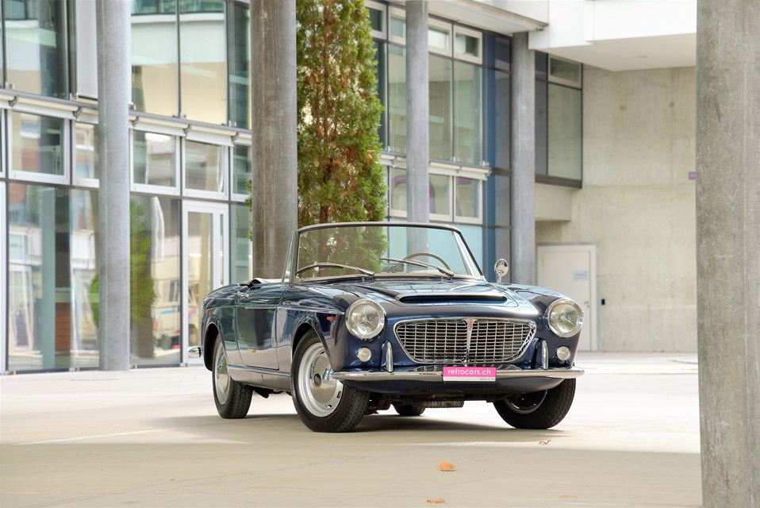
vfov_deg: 11.4
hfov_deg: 17.1
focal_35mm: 120
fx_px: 2535
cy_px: 254
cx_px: 380
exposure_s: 1/60
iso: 250
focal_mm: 120
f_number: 7.1
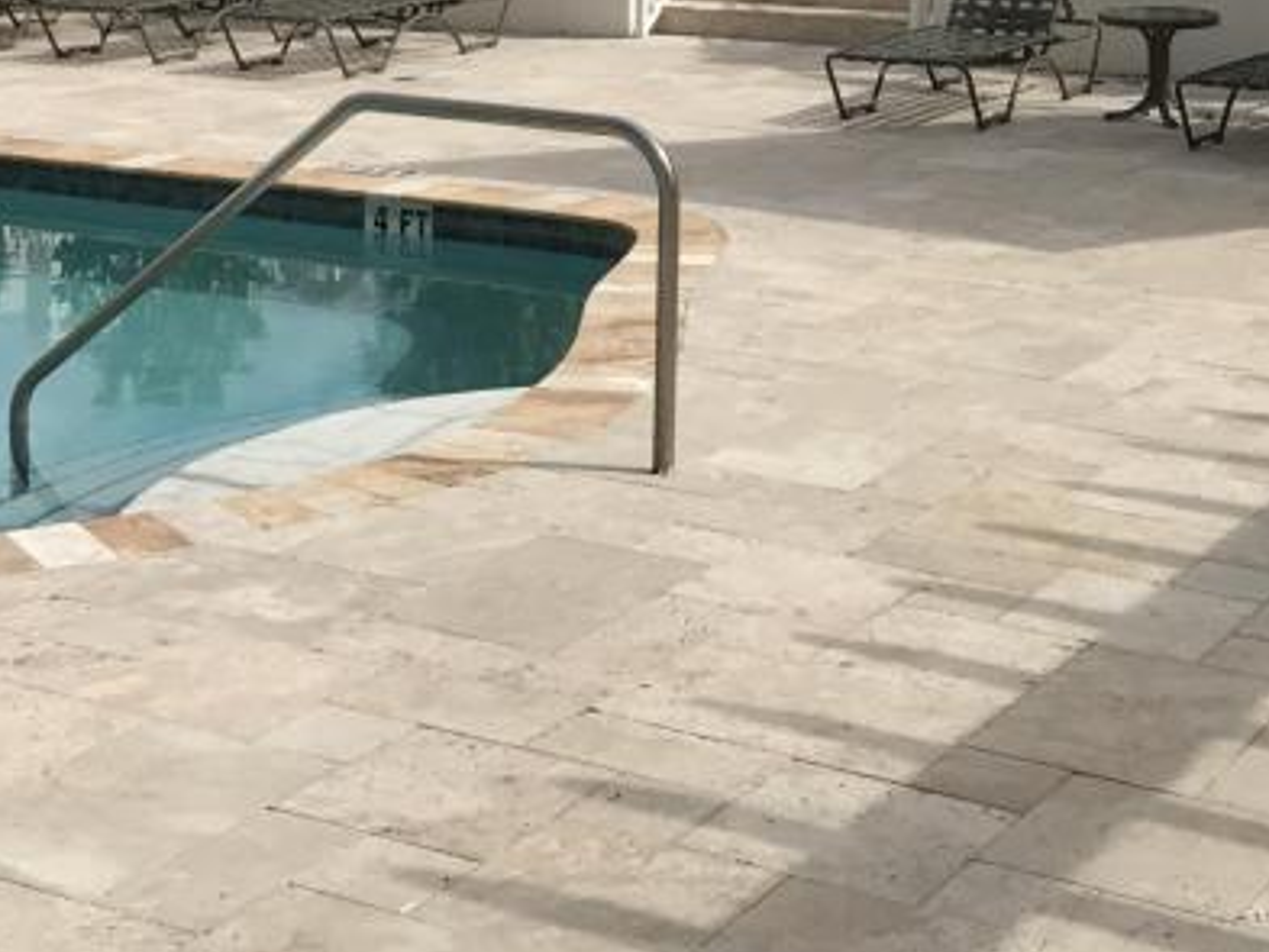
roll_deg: -1.9
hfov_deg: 26.6
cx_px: 710
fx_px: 2677
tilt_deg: +0.9
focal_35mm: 73
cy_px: -184
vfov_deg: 19.1
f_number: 1.8
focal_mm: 3.99
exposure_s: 1/4566
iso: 20
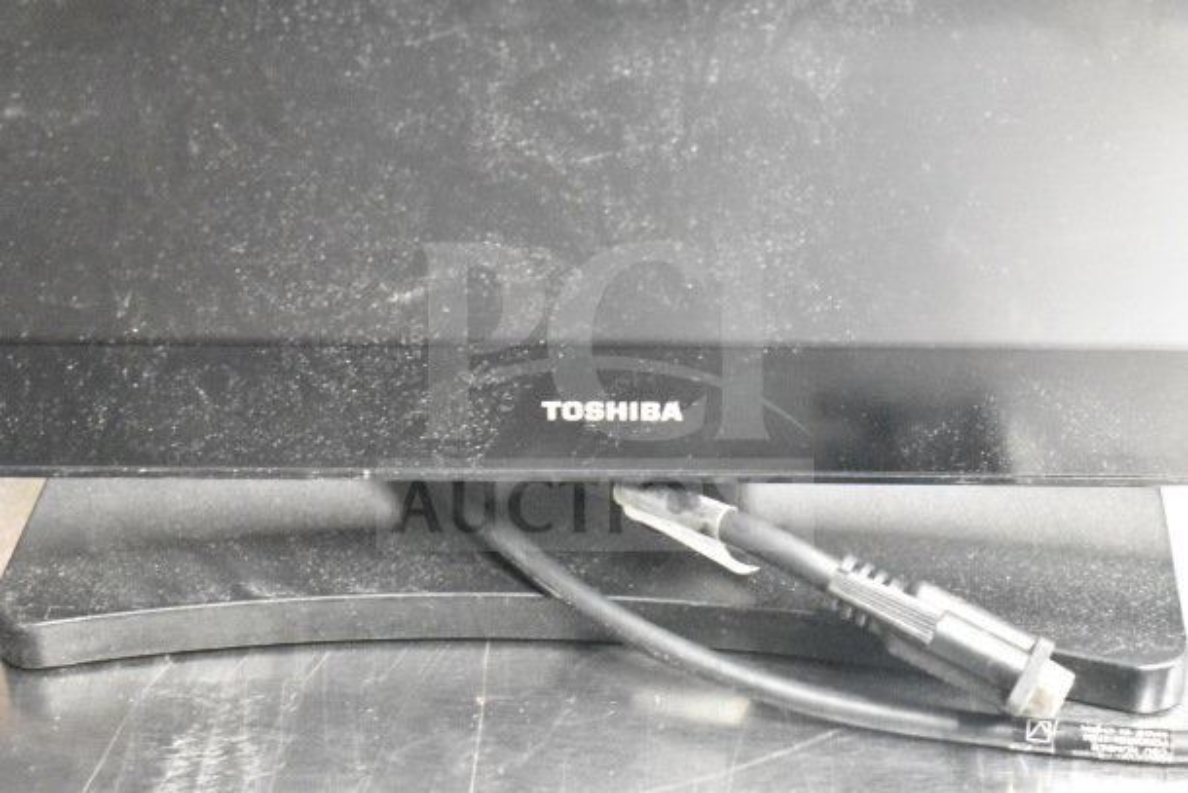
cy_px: 396
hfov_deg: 28.1
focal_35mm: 72
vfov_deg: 18.9
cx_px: 594
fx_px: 2376
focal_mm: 48
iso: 25600
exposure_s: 1/25
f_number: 5.3
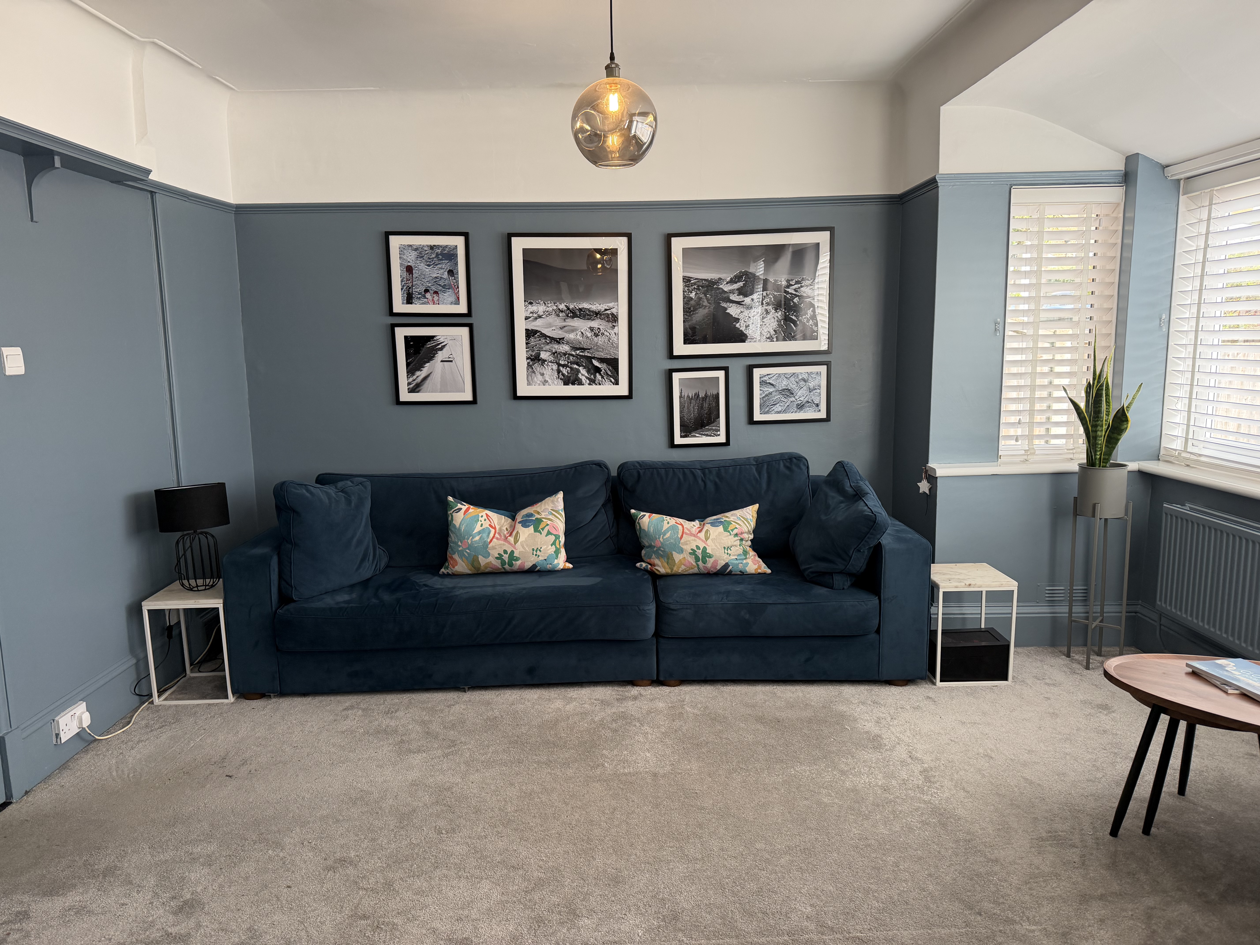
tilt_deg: -9.1
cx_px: 630
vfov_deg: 56.8
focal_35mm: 24
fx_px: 874
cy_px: 472
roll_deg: +1.1
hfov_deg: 71.6
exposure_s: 1/133
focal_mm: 6.76
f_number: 1.78
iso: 200
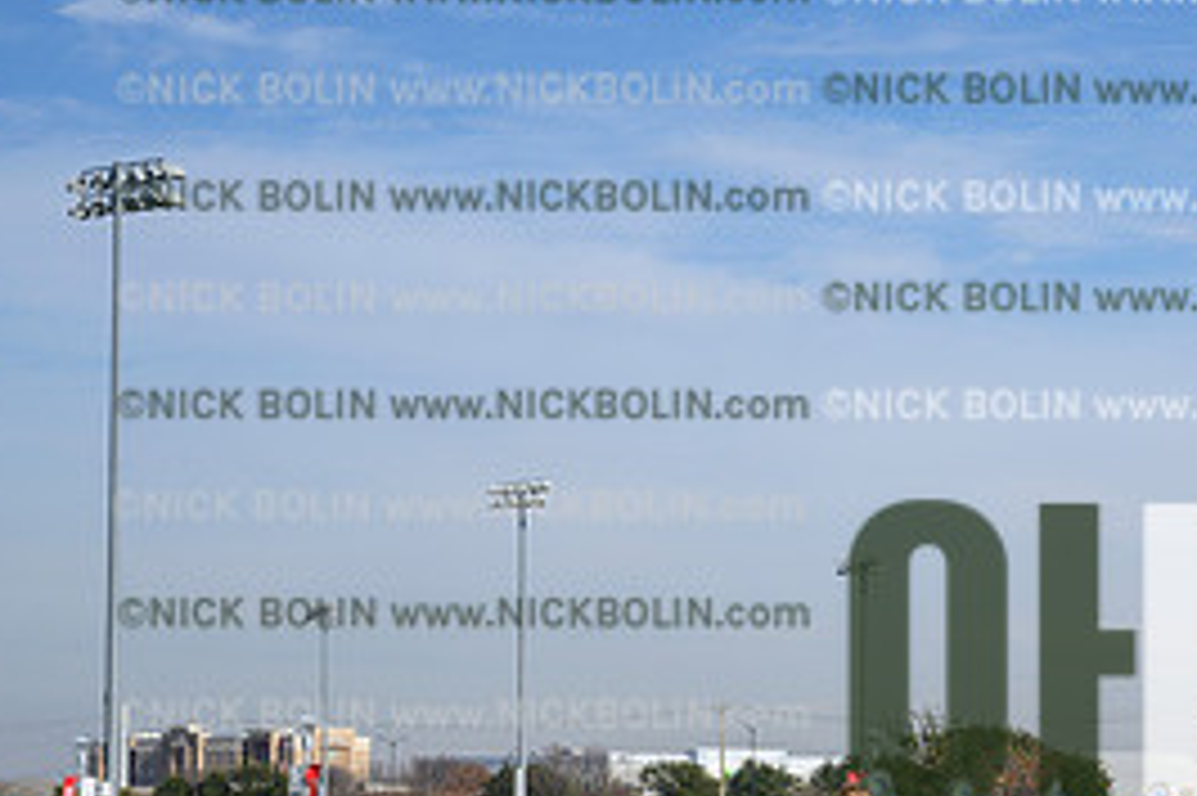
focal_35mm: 120
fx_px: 3987
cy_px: 717
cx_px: 1166
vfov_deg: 11.3
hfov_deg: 16.7
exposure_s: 1/2500
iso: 125
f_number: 4
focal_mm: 55
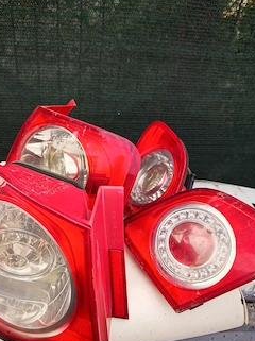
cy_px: 186
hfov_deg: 46.6
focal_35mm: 30
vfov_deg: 59.9
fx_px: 295
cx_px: 113
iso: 100
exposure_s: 1/100
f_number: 1.75
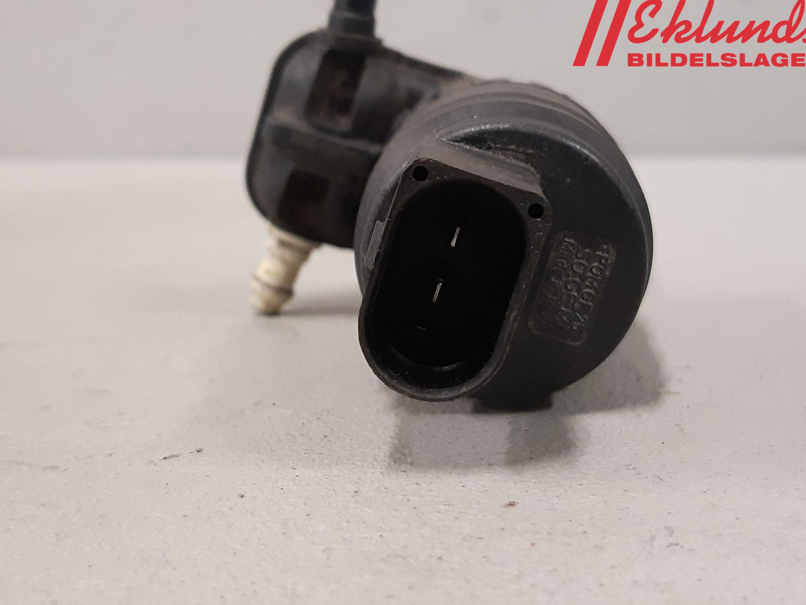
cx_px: 405
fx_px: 629
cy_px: 311
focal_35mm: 27
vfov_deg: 51.3
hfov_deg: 65.3
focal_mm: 3.93
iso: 200
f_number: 1.7
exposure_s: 1/50
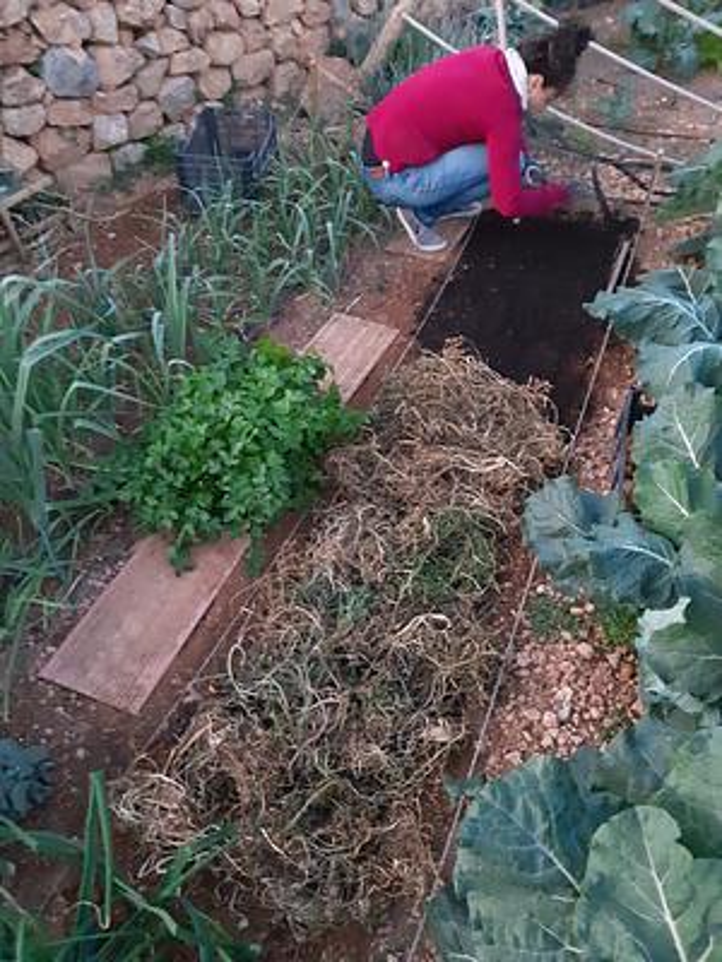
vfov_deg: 67.3
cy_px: 481
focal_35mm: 26
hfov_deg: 53.1
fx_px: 723
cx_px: 361
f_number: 1.7
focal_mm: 3.93
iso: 640
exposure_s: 1/17
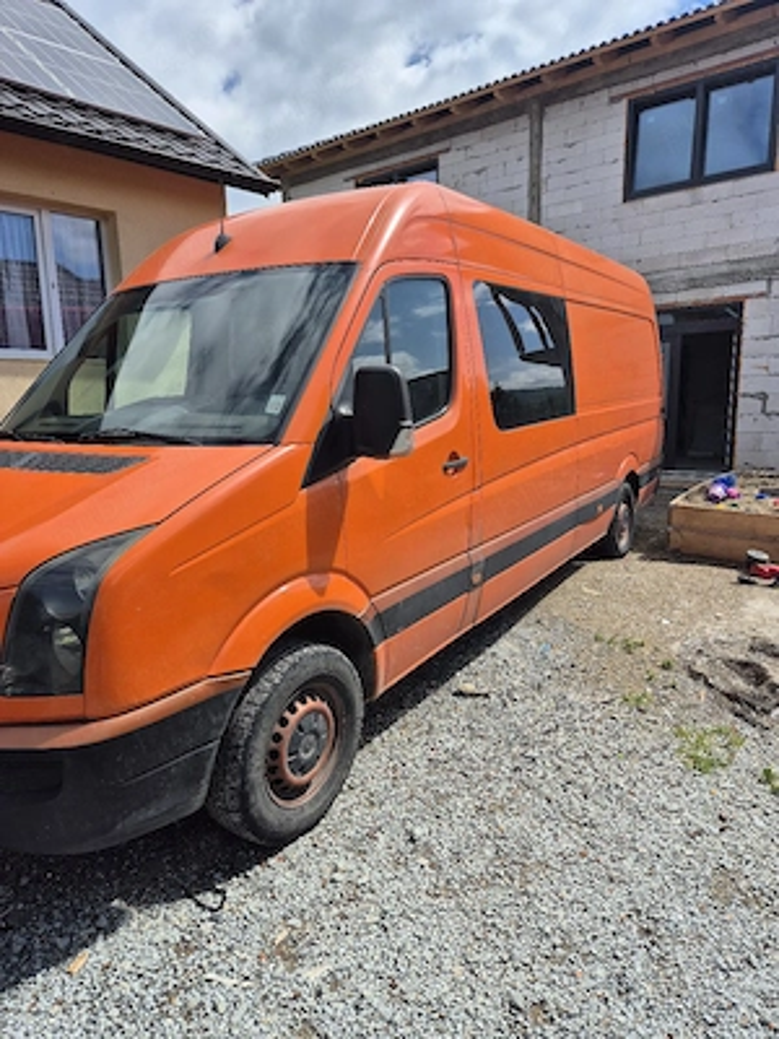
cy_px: 520
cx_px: 390
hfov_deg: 58.9
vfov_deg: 73.9
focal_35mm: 23
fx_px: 690
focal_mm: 5.4
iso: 25
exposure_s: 1/2500
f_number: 1.8
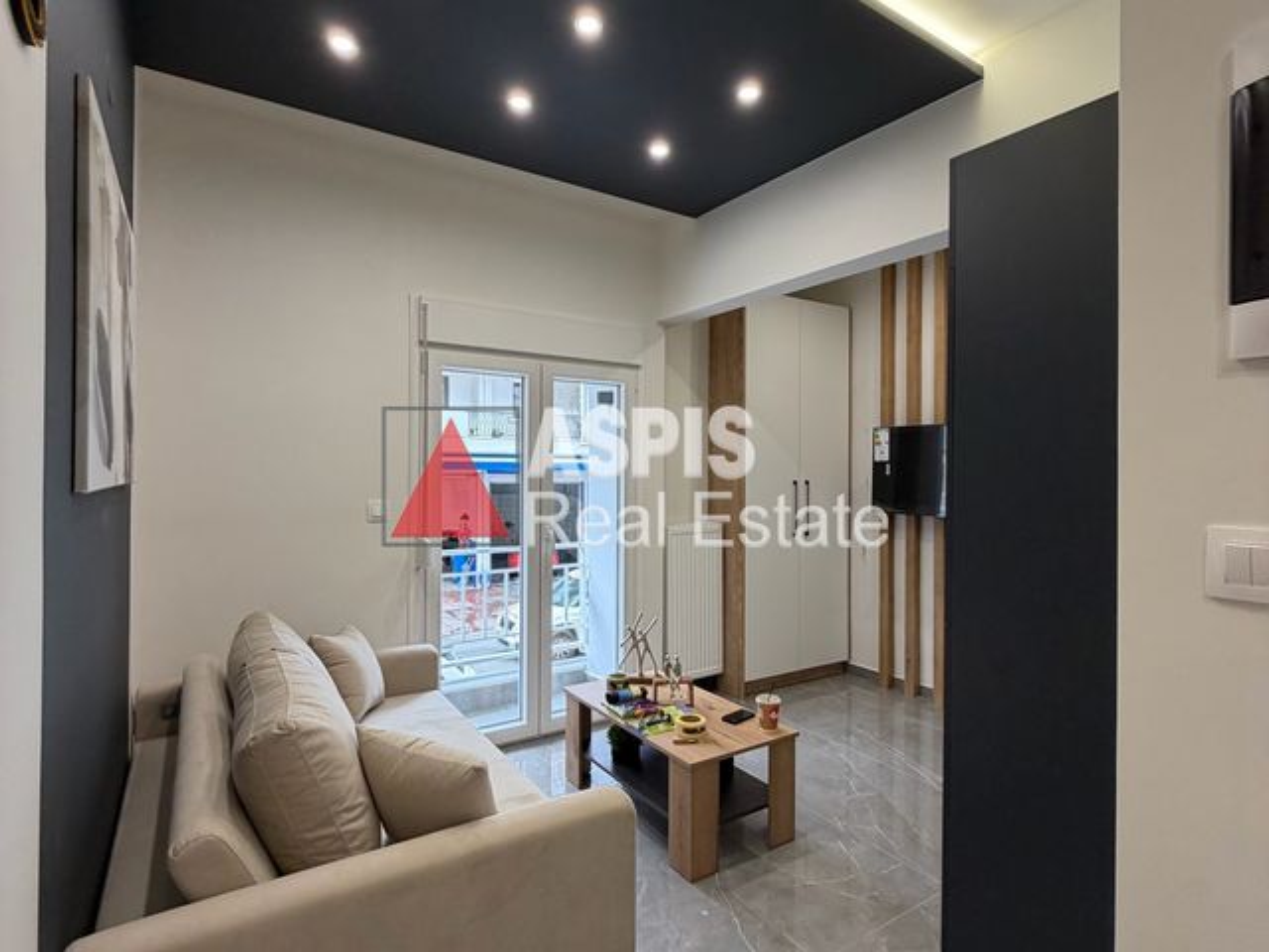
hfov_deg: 102.1
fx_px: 513
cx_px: 634
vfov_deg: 85.7
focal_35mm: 14
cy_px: 476
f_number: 2.2
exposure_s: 1/100
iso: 160
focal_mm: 2.22
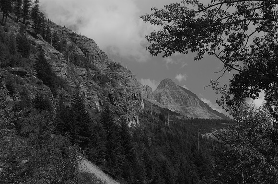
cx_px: 139
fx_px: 636
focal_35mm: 82
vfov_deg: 16.5
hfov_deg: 24.7
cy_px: 92
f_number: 8
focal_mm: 55
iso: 200
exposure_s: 1/250
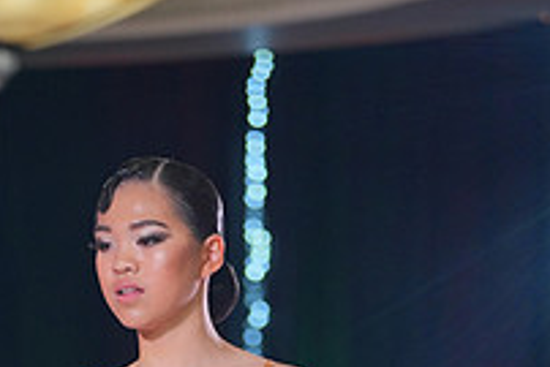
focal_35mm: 264
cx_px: 127
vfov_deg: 5.1
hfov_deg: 7.8
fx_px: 4036
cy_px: 734
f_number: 2.8
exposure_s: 1/400
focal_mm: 92
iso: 800
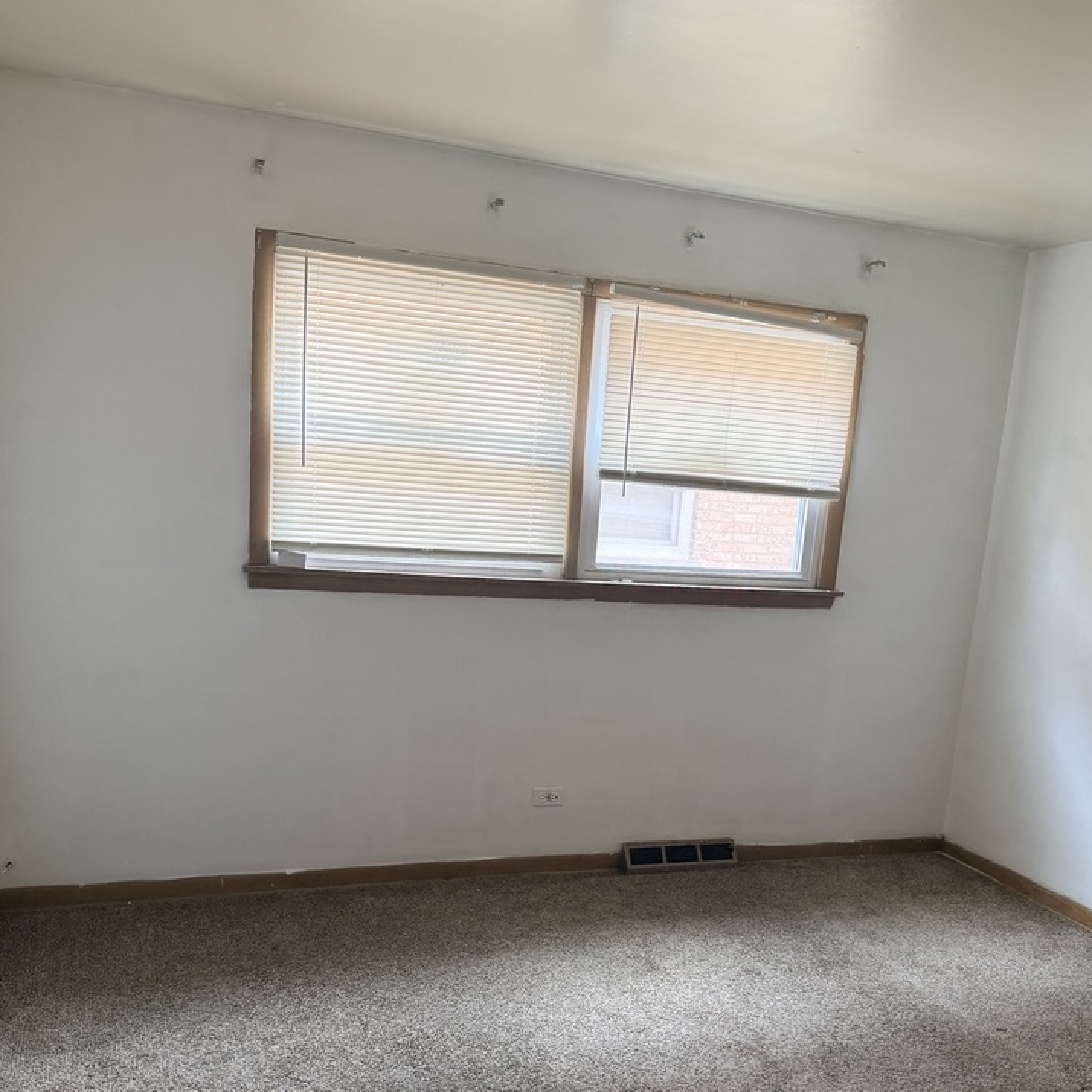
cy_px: 715
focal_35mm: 32
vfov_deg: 50.3
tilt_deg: -11.4
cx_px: 569
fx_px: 1142
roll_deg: -4.9
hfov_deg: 51.1
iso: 200
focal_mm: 6.76
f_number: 1.78
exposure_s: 1/121
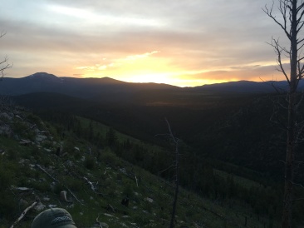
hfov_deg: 61.7
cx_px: 152
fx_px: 255
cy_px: 114
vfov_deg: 48.2
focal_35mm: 29
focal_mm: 4.15
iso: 25
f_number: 2.2
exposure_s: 1/60
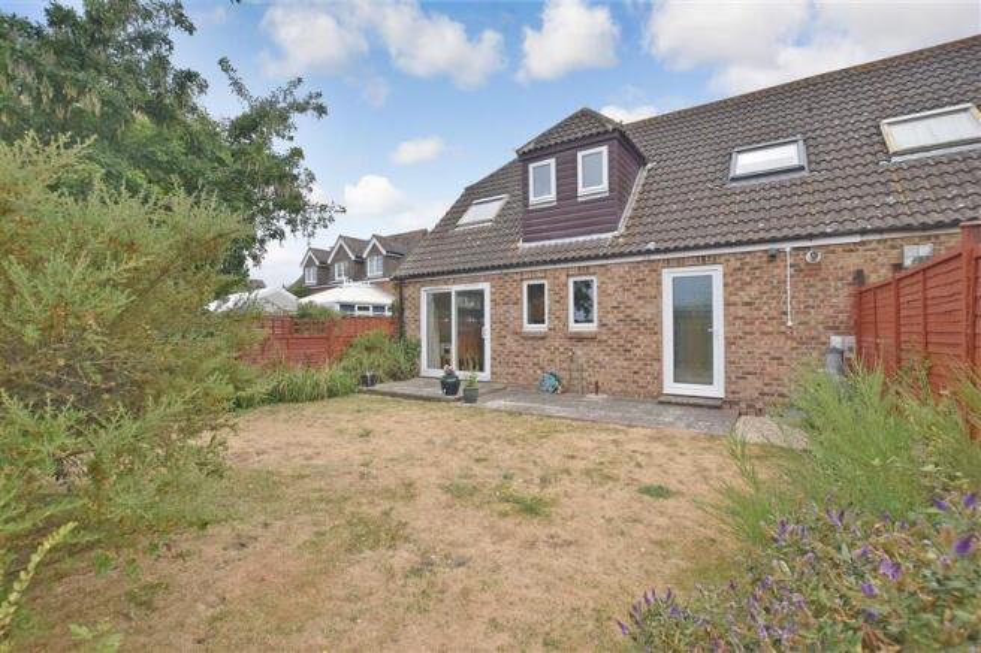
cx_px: 490
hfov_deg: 100.4
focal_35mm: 15
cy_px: 326
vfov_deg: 77.3
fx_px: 409
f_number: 9
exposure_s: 1/1000
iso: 400
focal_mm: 10
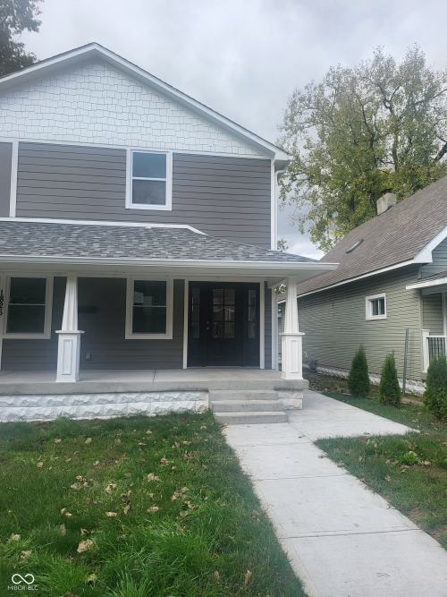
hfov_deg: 56.8
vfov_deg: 71.6
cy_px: 298
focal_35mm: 24
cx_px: 224
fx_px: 413
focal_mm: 5
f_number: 1.8
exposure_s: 1/932
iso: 40
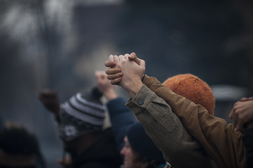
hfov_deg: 10.3
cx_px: 126
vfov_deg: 6.9
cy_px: 84
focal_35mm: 200
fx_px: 1405
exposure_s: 1/800
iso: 200
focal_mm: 200
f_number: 2.8
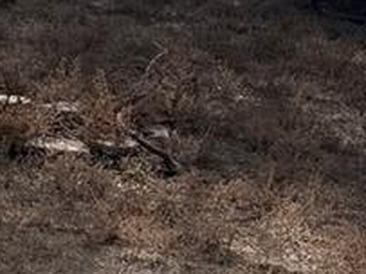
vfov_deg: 8.7
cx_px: -759
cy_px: -11
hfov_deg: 9.2
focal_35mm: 170
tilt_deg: -7.4
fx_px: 1796
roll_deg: +1.1
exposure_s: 1/3279
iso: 80
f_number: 1.78
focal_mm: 6.76
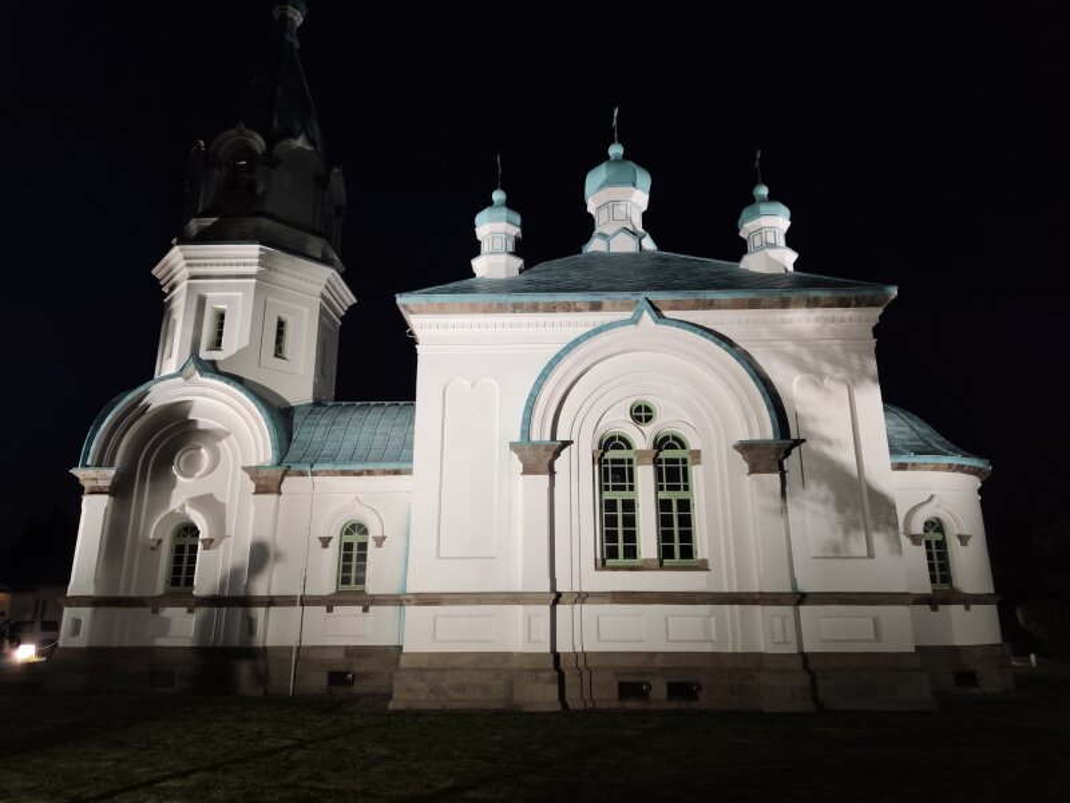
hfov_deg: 73.9
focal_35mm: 23
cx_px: 535
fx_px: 711
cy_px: 402
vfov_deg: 58.9
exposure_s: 1/25
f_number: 1.7
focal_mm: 6.04
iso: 800
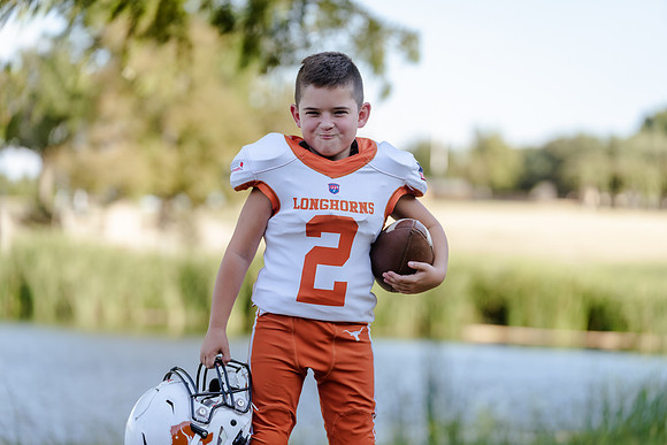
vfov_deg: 10.6
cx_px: 334
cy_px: 222
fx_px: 2391
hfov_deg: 15.9
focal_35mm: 129
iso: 125
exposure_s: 1/320
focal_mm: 129
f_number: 3.2
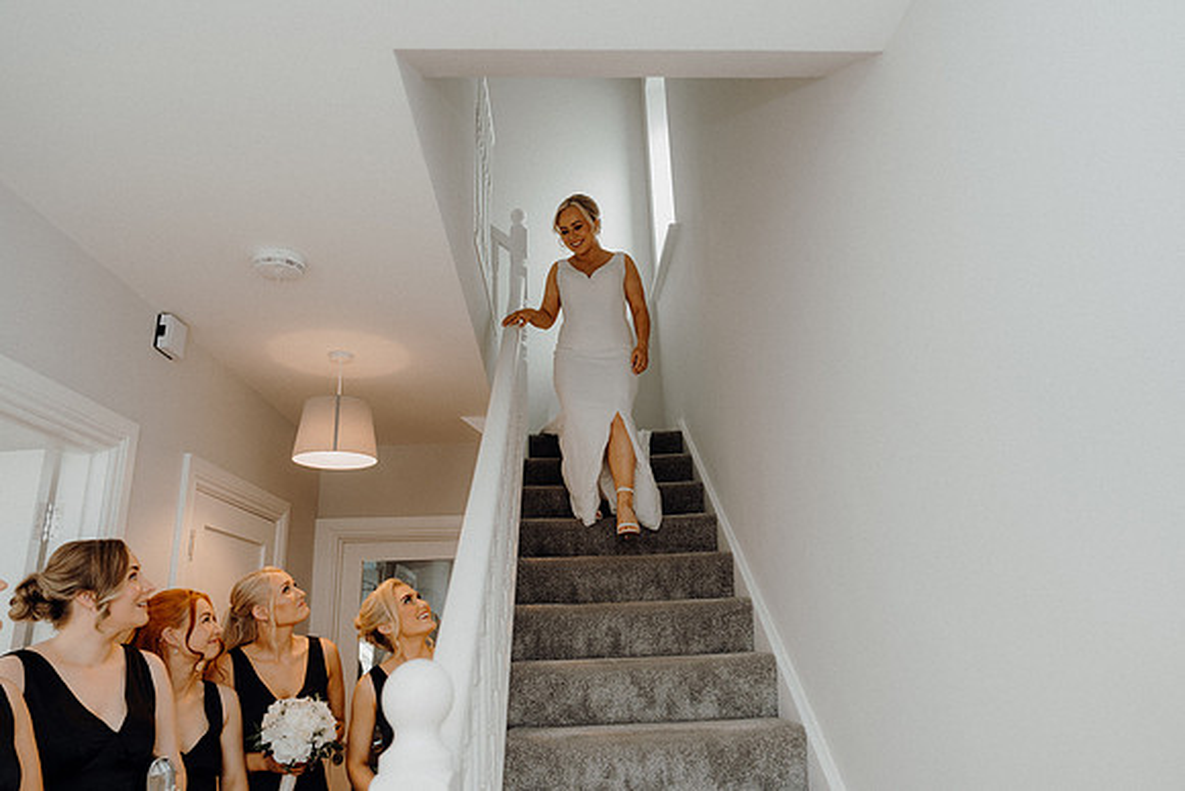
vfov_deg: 53.1
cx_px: 592
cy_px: 396
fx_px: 790
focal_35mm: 24
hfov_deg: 73.7
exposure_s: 1/160
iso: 250
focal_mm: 24
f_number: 3.5
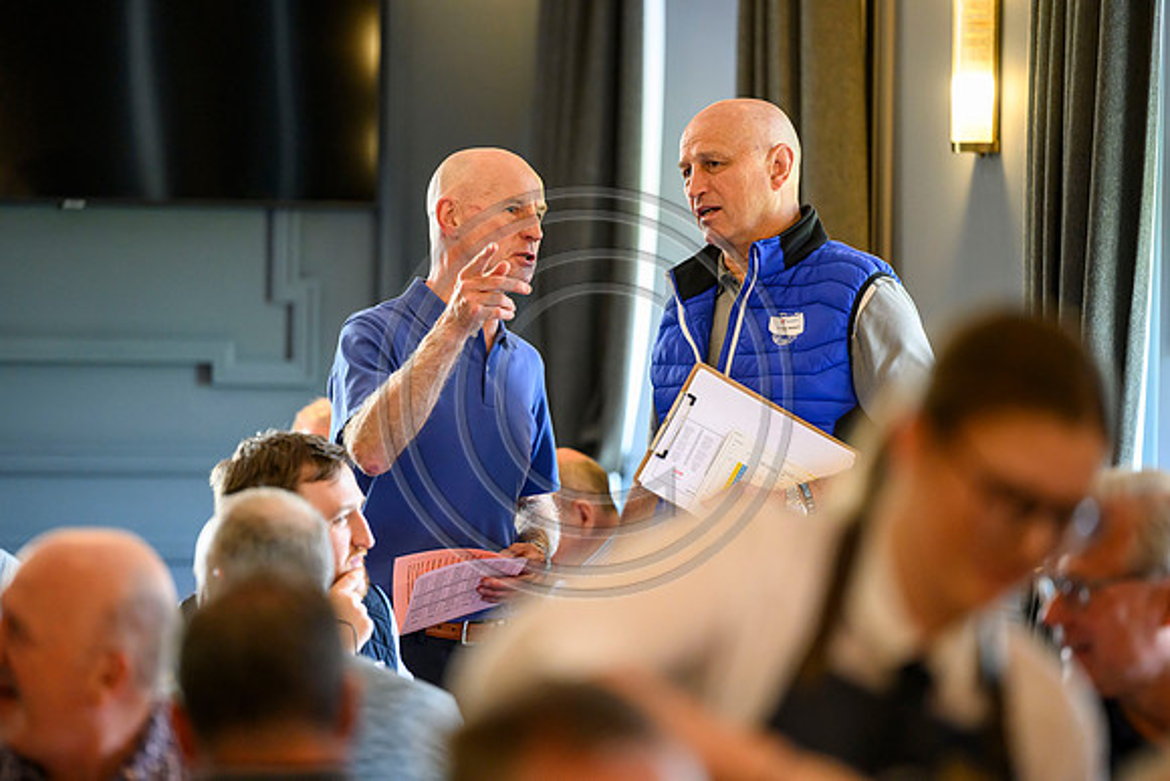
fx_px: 6501
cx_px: 585
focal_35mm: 200
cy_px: 390
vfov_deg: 6.9
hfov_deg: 10.3
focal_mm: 200
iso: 5000
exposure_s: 1/320
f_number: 2.8
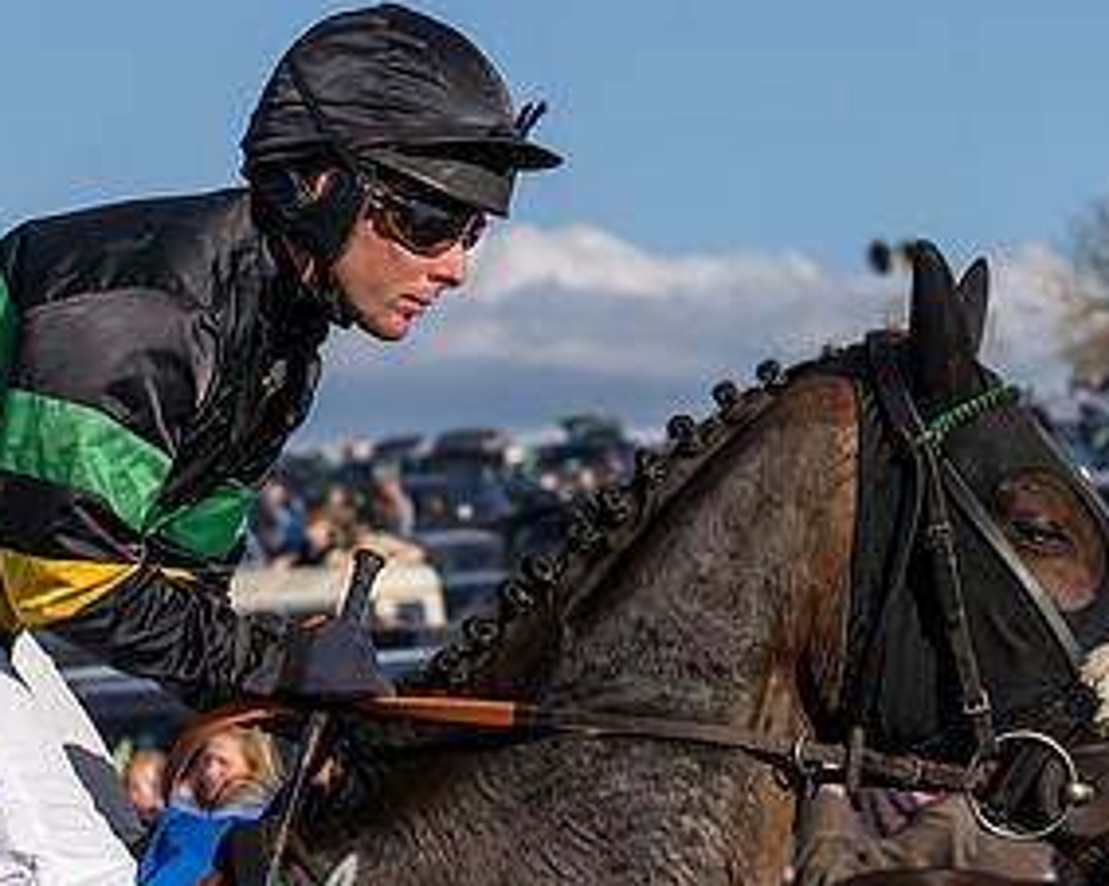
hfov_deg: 6.7
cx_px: 644
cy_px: 906
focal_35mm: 289
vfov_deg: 5.3
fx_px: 9479
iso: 400
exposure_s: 1/3200
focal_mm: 70
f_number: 5
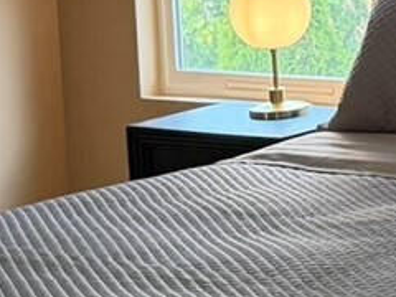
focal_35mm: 160
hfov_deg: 11.5
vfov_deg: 9.2
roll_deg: +1.0
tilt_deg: -6.4
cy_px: 45
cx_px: 711
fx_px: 1830
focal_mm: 6.76
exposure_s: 1/120
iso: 250
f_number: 1.78
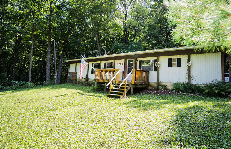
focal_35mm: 18
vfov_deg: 65.8
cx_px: 122
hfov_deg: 90.0
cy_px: 68
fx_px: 115
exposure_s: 1/160
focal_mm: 17
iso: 200
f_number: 4
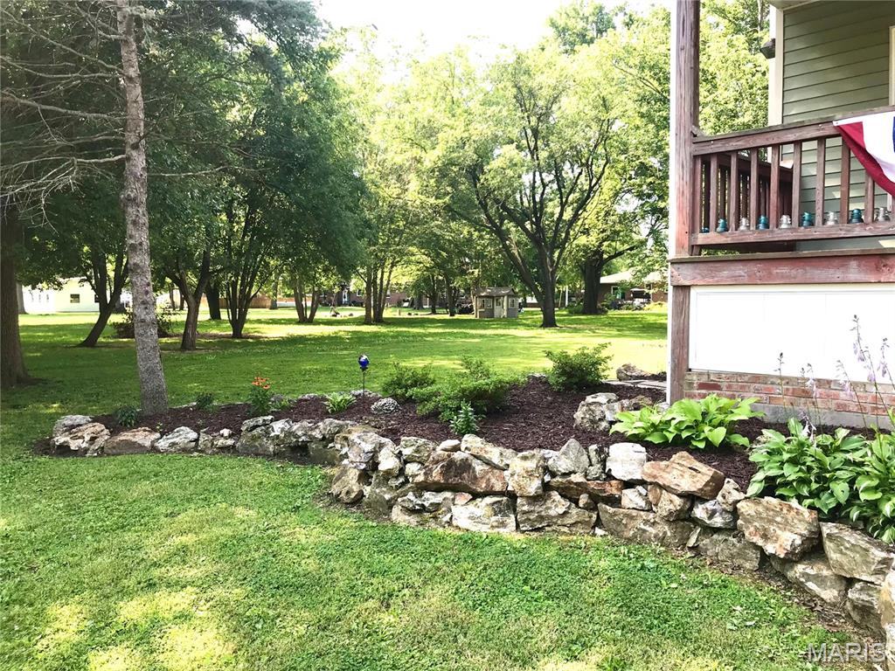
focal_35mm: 28
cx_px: 448
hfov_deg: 63.4
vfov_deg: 49.7
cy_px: 336
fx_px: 724
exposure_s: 1/267
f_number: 1.8
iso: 20
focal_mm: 3.99
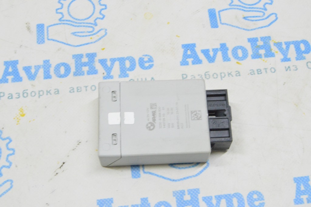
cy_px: 104
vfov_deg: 23.7
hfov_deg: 35.1
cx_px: 156
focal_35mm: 57
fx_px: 492
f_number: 20
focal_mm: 38
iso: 6400
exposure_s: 1/20
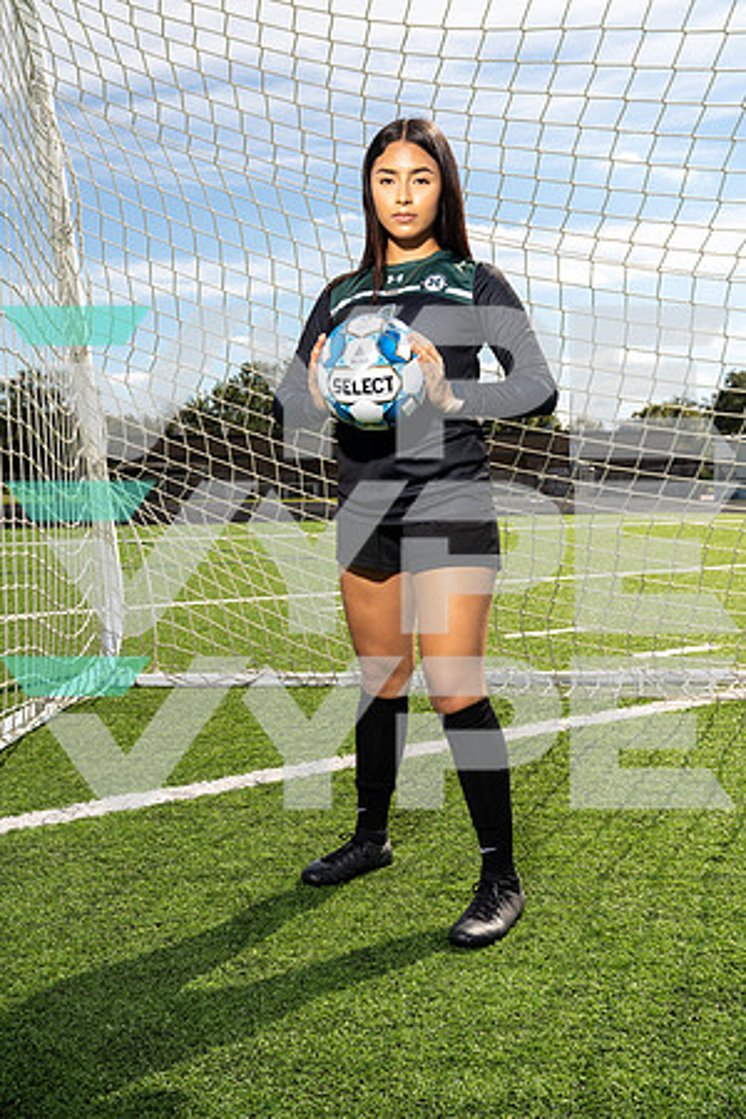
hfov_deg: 35.9
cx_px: 373
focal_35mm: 37
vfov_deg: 51.9
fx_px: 1150
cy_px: 560
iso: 100
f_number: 8
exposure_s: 1/250
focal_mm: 37
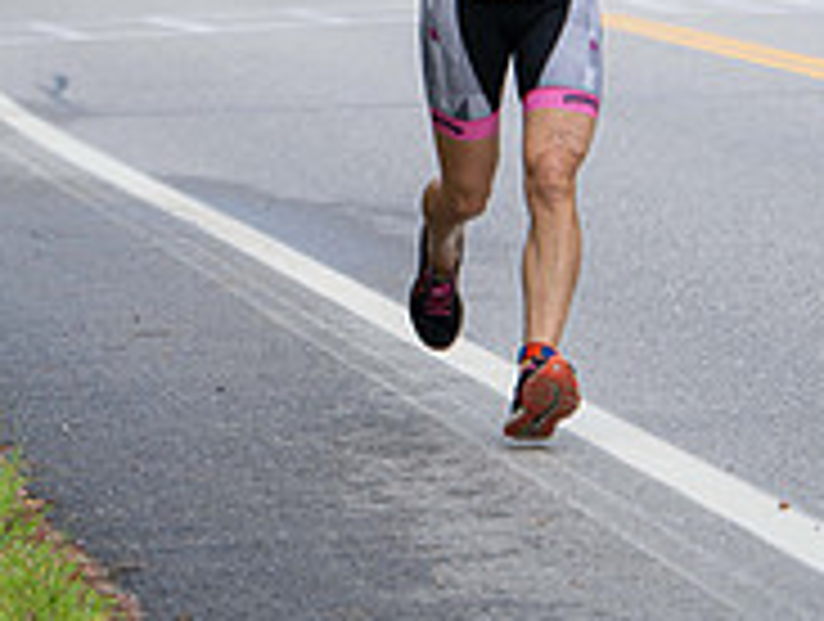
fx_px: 8706
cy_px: -16
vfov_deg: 4.1
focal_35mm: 365
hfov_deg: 5.4
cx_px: 99
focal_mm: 120
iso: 250
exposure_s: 1/400
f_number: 3.5
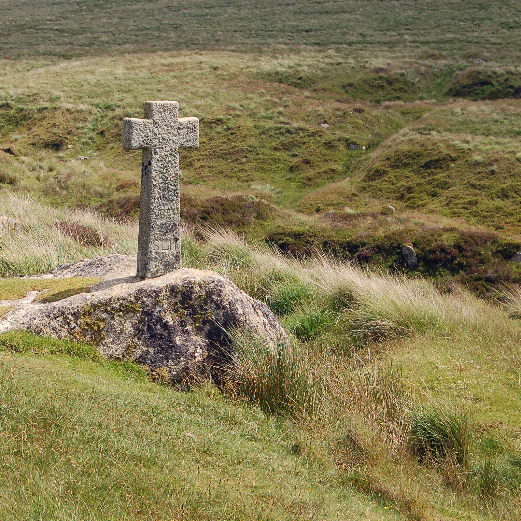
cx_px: 163
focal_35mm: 91
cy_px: 241
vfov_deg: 19.1
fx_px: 1550
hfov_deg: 19.0
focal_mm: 38
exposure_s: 1/320
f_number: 9
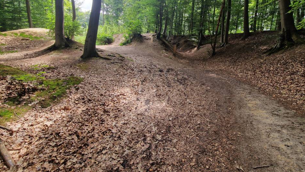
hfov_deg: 103.0
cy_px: 55
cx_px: 154
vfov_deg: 68.3
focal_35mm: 15
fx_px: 121
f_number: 2.2
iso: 50
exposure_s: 1/181
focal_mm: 2.2
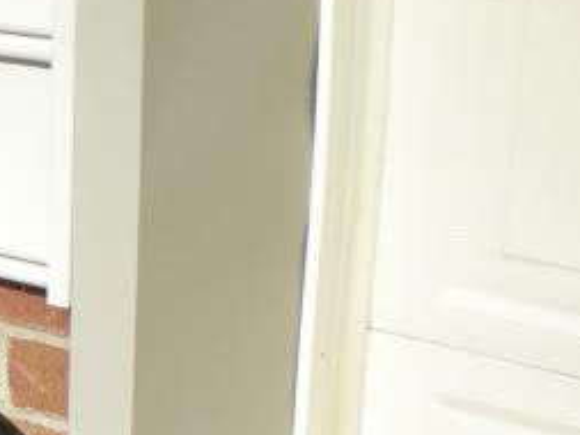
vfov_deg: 11.9
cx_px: -229
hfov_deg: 15.4
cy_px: 618
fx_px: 2012
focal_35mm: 120
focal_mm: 6.3
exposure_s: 1/349
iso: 64
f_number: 4.6
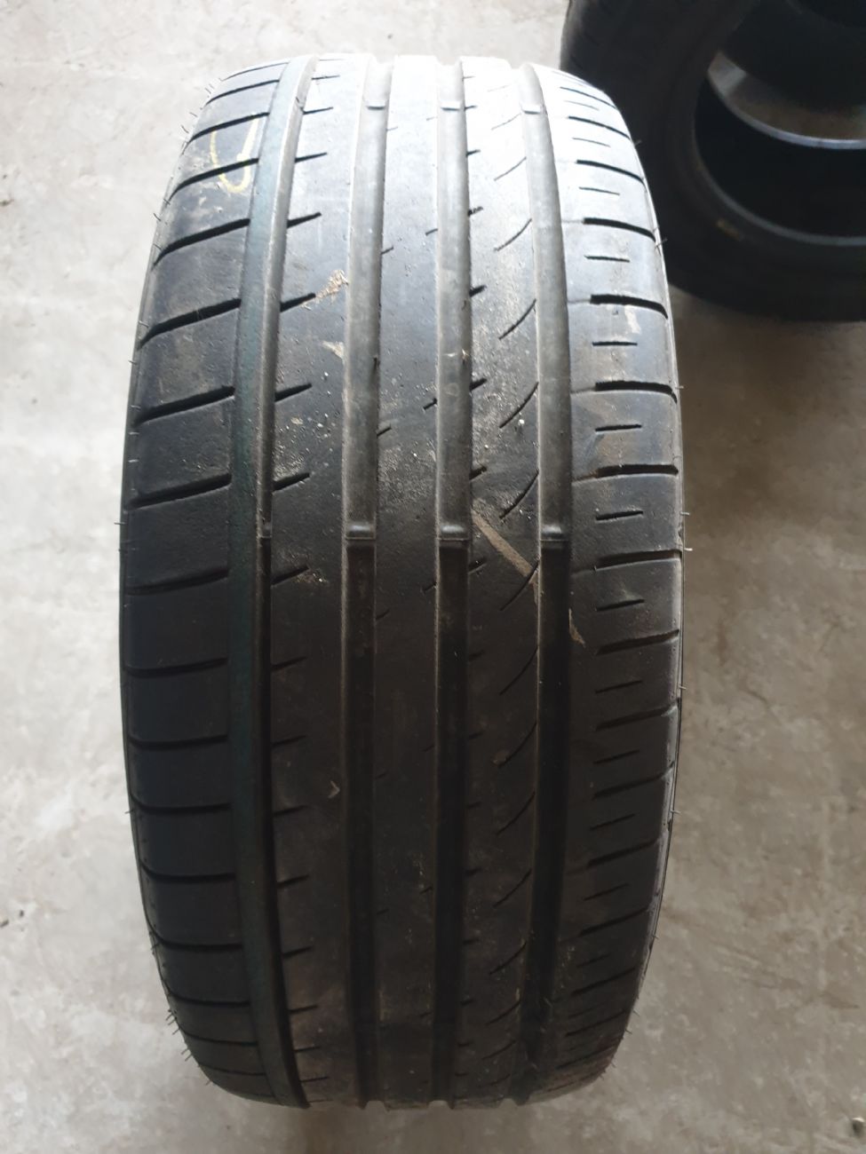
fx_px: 867
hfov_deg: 53.1
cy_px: 577
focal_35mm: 26
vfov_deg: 67.3
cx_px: 433
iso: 250
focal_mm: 4.3
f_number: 1.5
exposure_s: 1/13
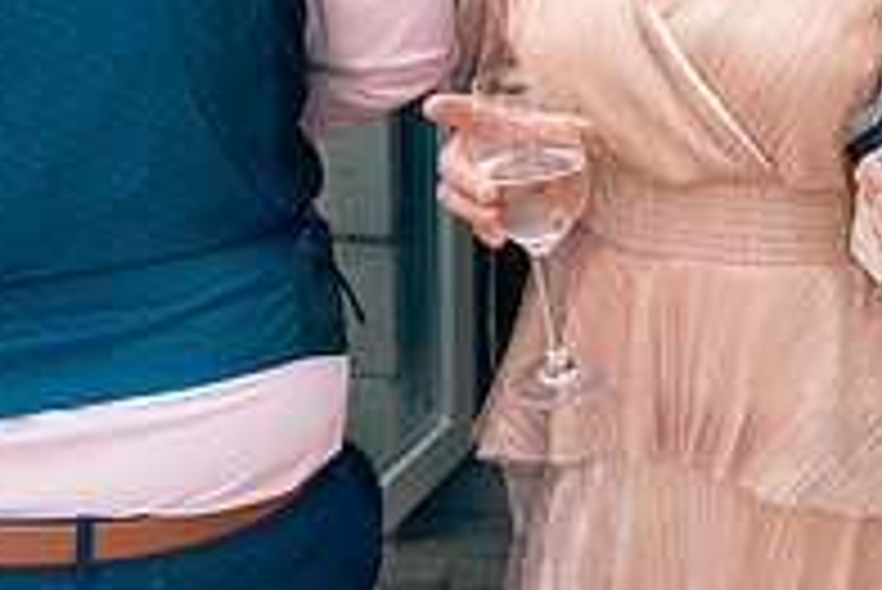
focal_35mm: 71
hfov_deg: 27.9
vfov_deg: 18.4
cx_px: 698
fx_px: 1741
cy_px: -83
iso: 100
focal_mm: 24
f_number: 5
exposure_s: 1/200
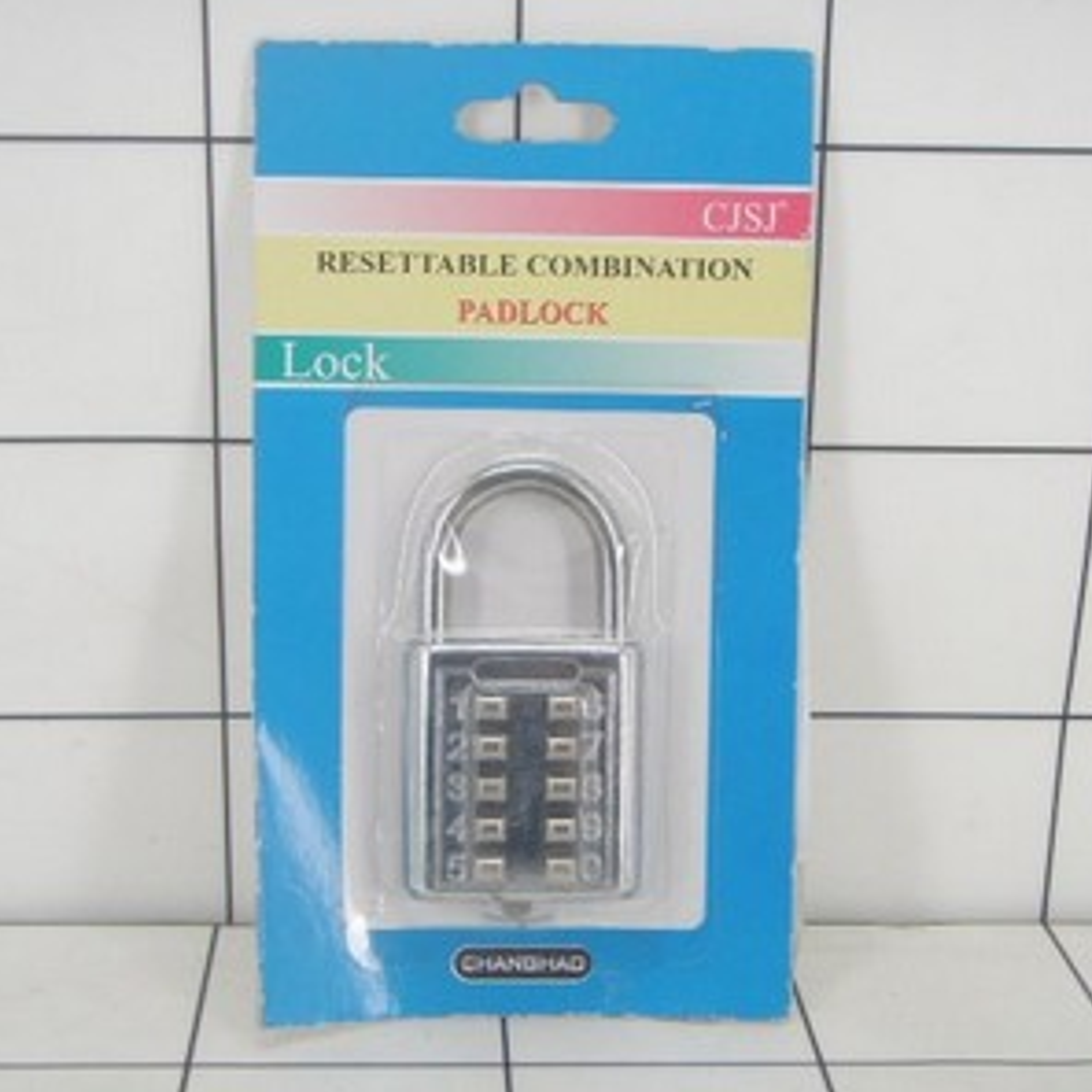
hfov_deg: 28.2
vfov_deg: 28.2
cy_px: 542
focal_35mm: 61
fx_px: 2177
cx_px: 531
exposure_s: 1/40
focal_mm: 9.13
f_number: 4
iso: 160
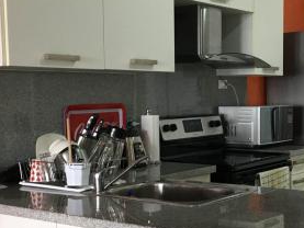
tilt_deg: -5.9
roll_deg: +1.2
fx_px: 589
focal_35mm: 67
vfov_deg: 21.9
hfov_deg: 28.8
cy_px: 147
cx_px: 192
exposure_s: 1/30
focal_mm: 4.15
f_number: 2.2
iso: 100
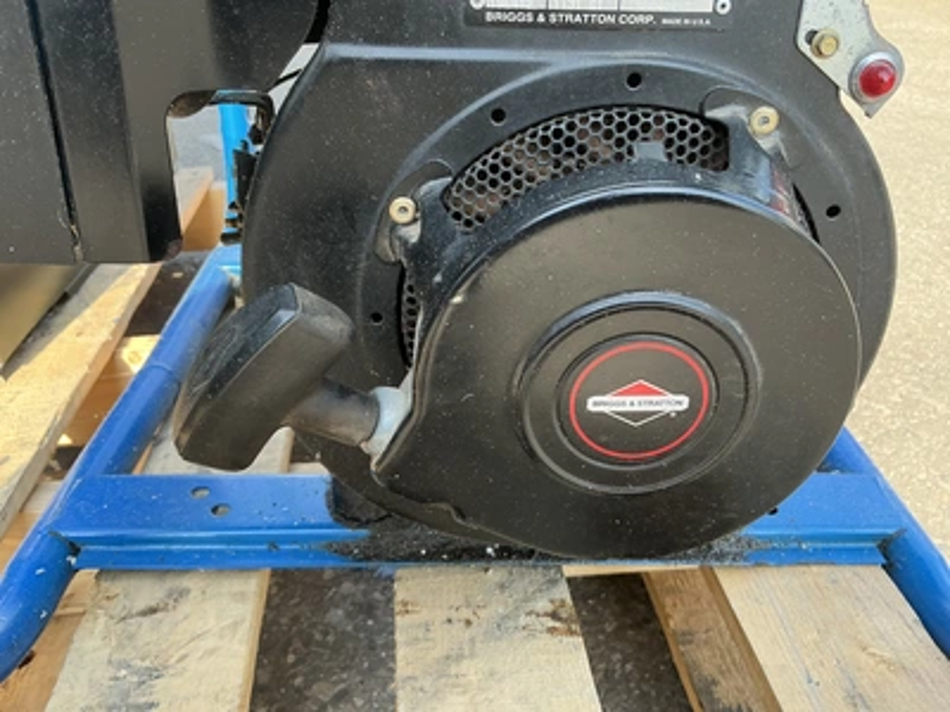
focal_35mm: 28
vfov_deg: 49.7
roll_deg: +0.5
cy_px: 356
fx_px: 768
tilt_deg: -28.9
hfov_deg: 63.4
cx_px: 475
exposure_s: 1/129
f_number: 1.8
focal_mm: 3
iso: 32
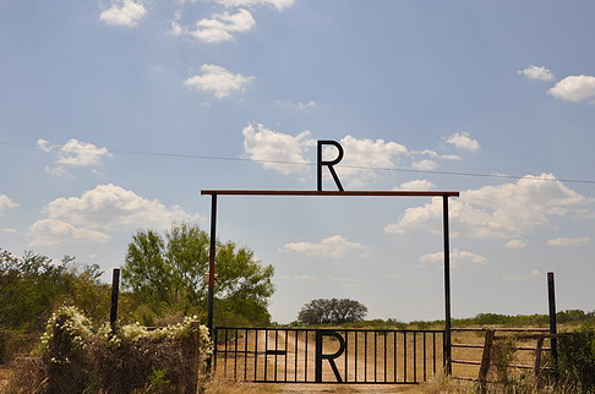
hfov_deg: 45.4
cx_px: 339
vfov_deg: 31.1
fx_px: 709
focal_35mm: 43
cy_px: 207
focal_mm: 24
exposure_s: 1/320
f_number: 9
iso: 200
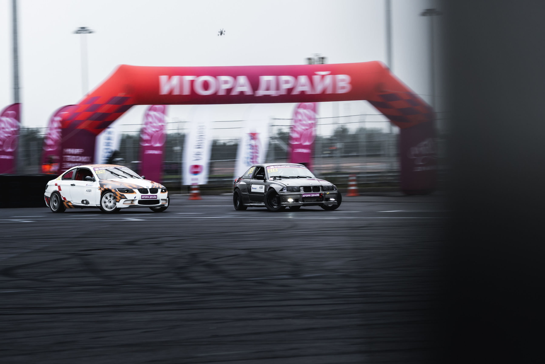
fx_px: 2180
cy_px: 182
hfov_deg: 14.3
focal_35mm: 144
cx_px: 272
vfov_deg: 9.5
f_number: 6.3
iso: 100
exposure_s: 1/50
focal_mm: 96
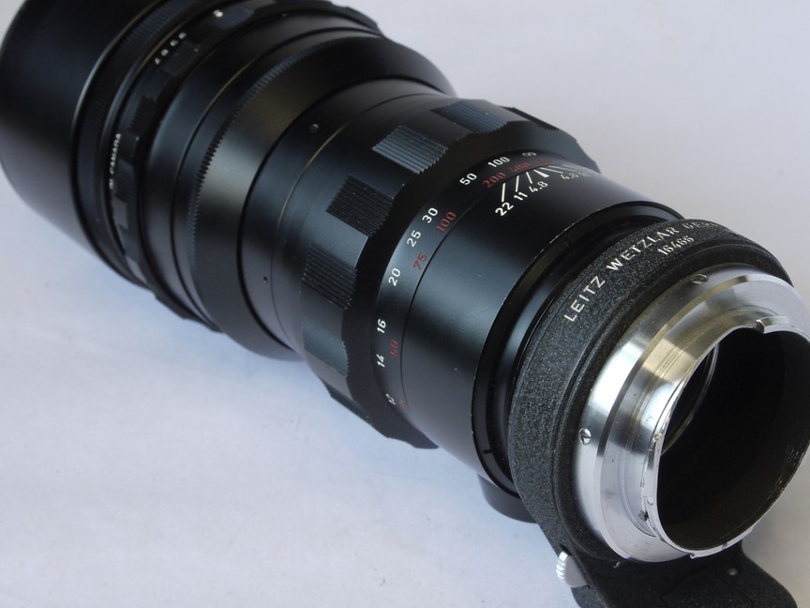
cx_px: 510
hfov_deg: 25.9
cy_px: 289
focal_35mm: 75
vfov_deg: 19.6
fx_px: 1755
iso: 400
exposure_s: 1/13
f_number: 9
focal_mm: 27
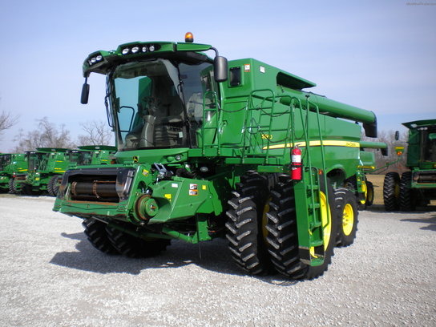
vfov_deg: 40.7
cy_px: 164
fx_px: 441
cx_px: 218
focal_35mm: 35
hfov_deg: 52.6
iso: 80
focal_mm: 6.3
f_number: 4.6
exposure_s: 1/626
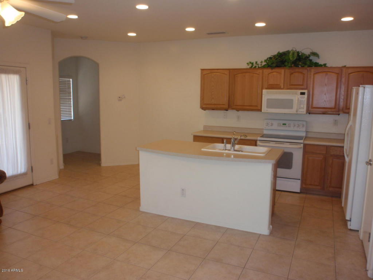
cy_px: 140
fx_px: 302
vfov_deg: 49.7
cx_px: 186
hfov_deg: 63.4
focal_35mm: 28
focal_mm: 5
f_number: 3.2
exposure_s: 1/30
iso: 100
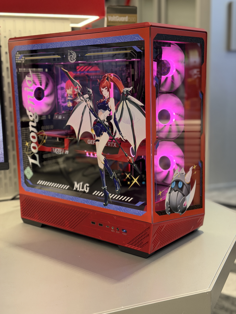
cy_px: 157
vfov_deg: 39.7
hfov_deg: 30.3
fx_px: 436
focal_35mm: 48
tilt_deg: -9.6
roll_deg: +1.3
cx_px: 118
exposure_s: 1/100
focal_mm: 6.76
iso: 200
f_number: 1.78
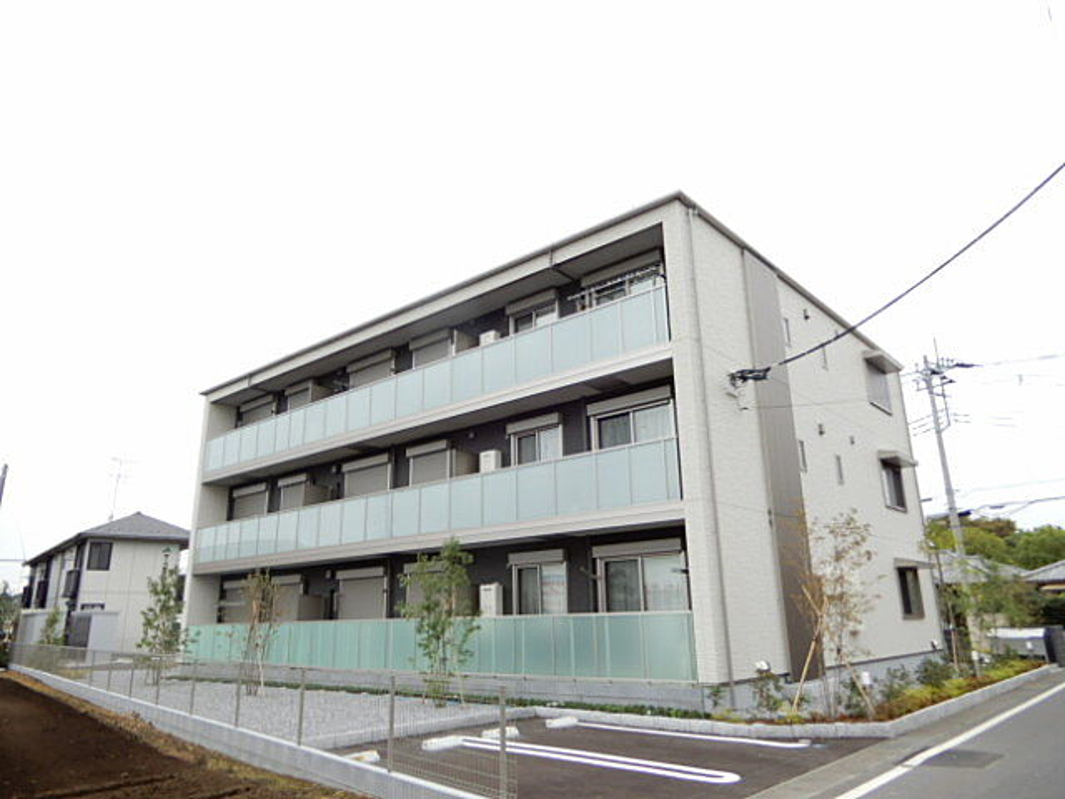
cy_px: 400
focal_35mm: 24
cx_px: 532
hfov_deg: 71.6
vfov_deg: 56.8
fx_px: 738
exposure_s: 1/50
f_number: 3.4
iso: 80
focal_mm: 4.3
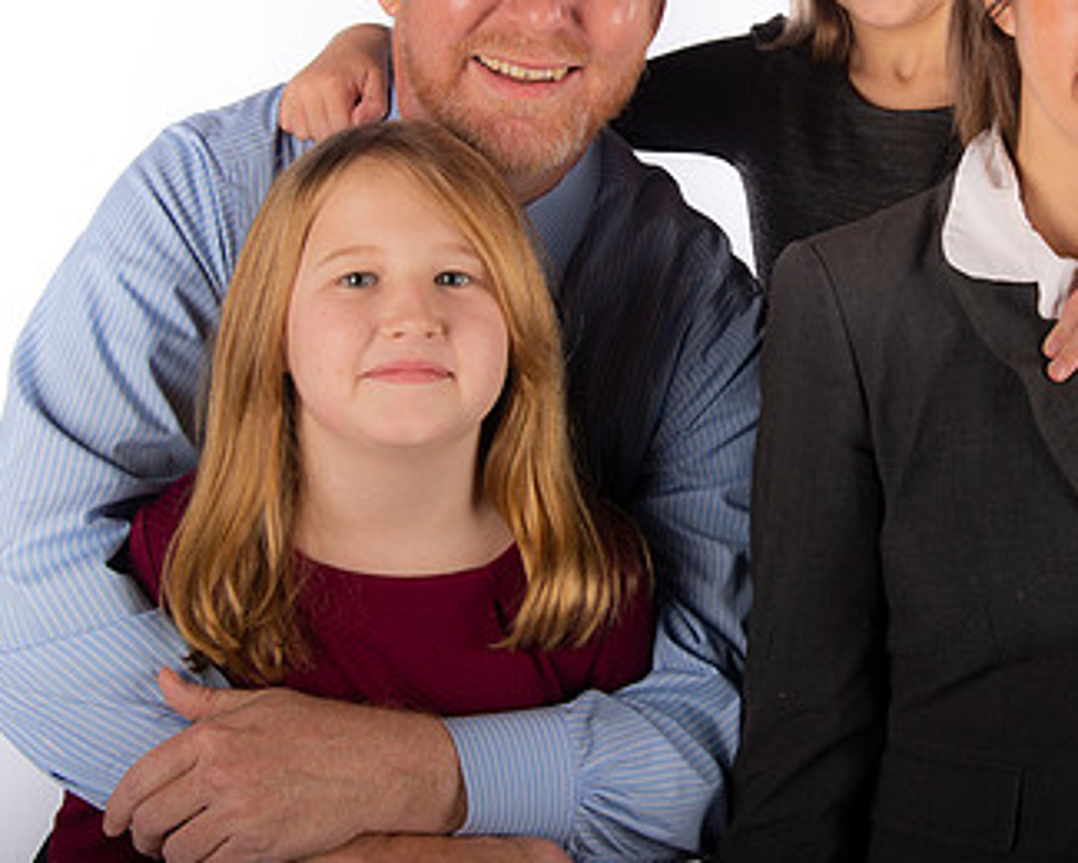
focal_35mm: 77
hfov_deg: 24.5
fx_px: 2457
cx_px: 809
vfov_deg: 19.8
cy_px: 239
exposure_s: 1/200
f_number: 6.3
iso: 100
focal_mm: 46
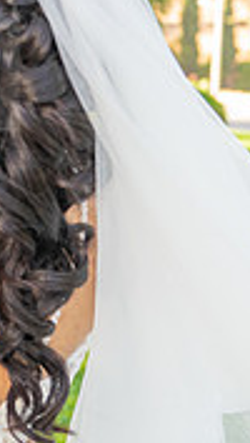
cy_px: 71
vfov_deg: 17.7
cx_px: -192
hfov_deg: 9.7
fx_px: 1409
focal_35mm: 120
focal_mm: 35
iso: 200
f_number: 3.5
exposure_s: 1/200
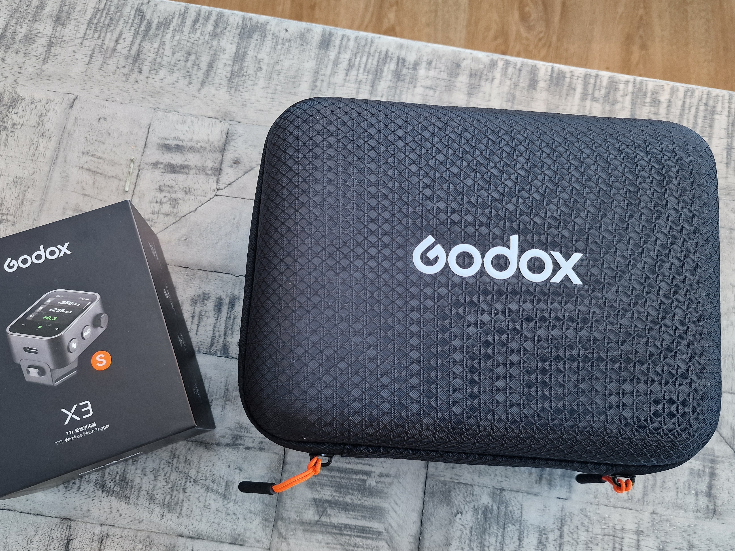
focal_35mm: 28
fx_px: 594
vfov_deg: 49.7
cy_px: 292
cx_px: 343
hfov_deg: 63.4
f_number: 1.8
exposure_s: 1/100
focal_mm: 6.4
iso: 320
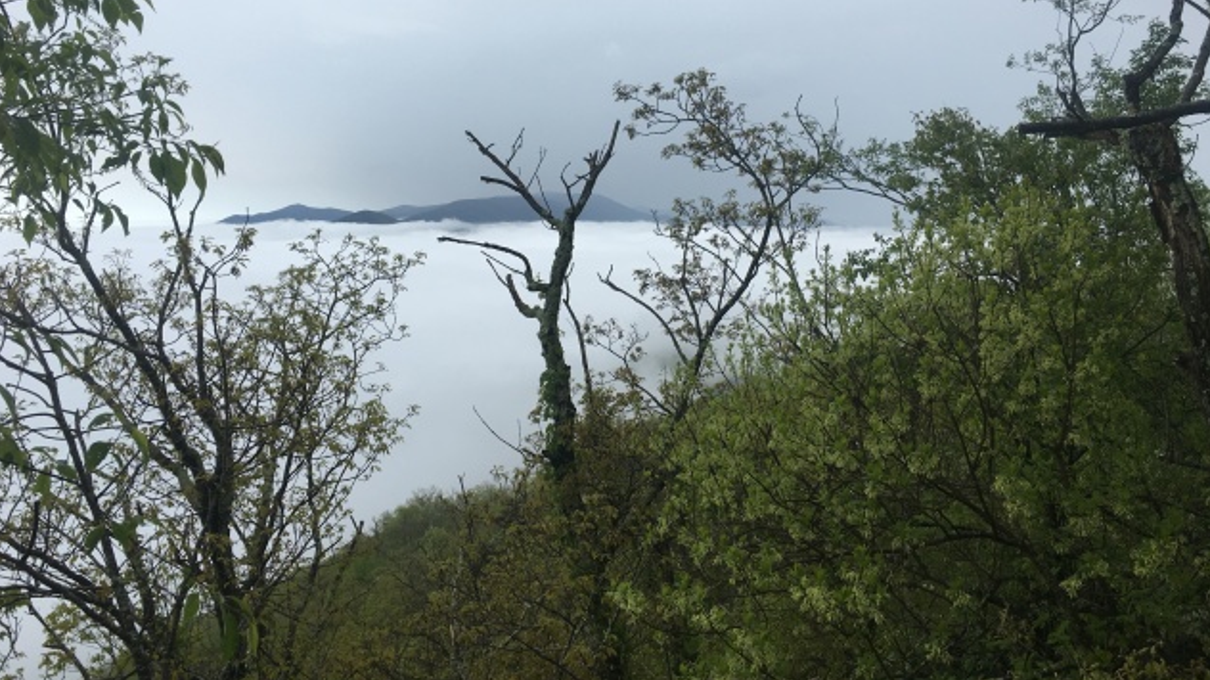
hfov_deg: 61.0
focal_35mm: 32
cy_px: 230
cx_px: 601
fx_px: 1026
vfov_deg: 36.3
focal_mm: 4.15
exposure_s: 1/519
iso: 25
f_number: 2.2
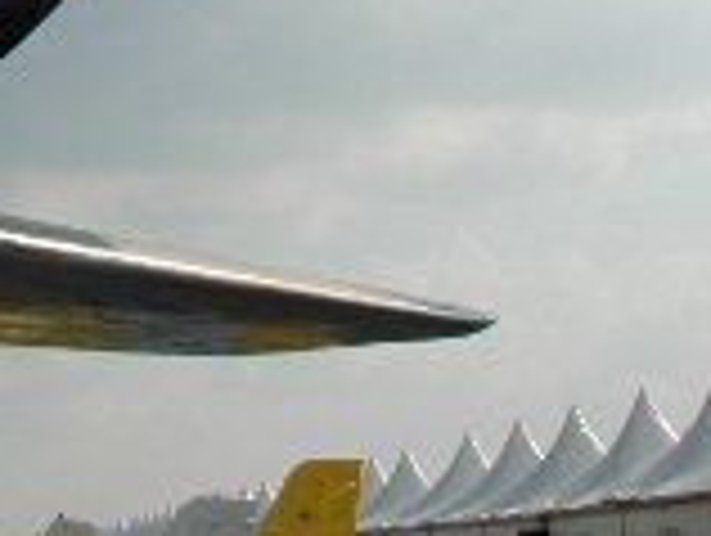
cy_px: -559
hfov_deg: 13.7
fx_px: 2695
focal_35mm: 131
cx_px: -508
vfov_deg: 10.4
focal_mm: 18
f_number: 13
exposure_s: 1/500
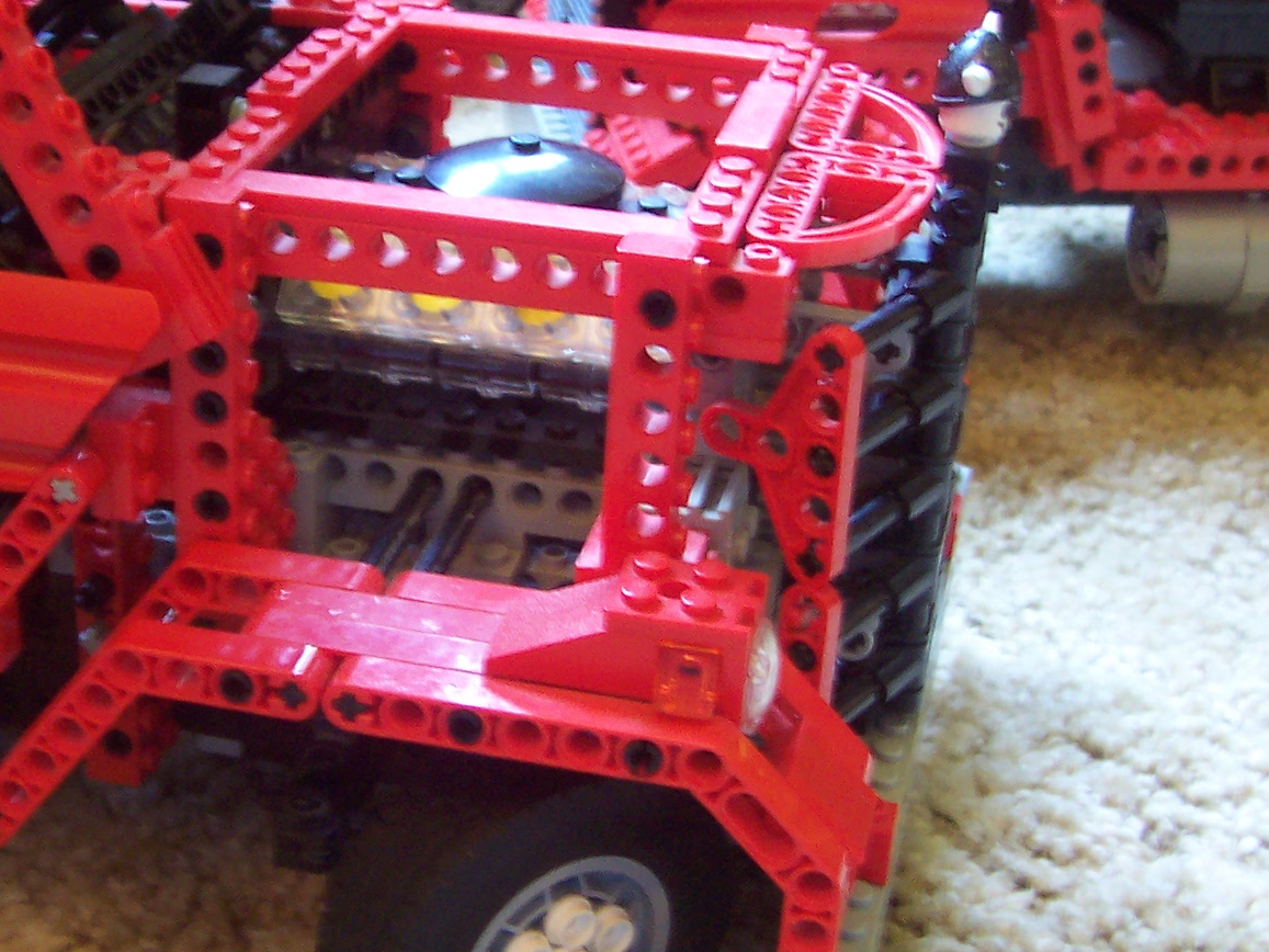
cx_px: 498
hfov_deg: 29.7
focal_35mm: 65
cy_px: 514
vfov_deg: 22.6
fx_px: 2383
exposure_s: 1/8
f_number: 2.8
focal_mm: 5.6
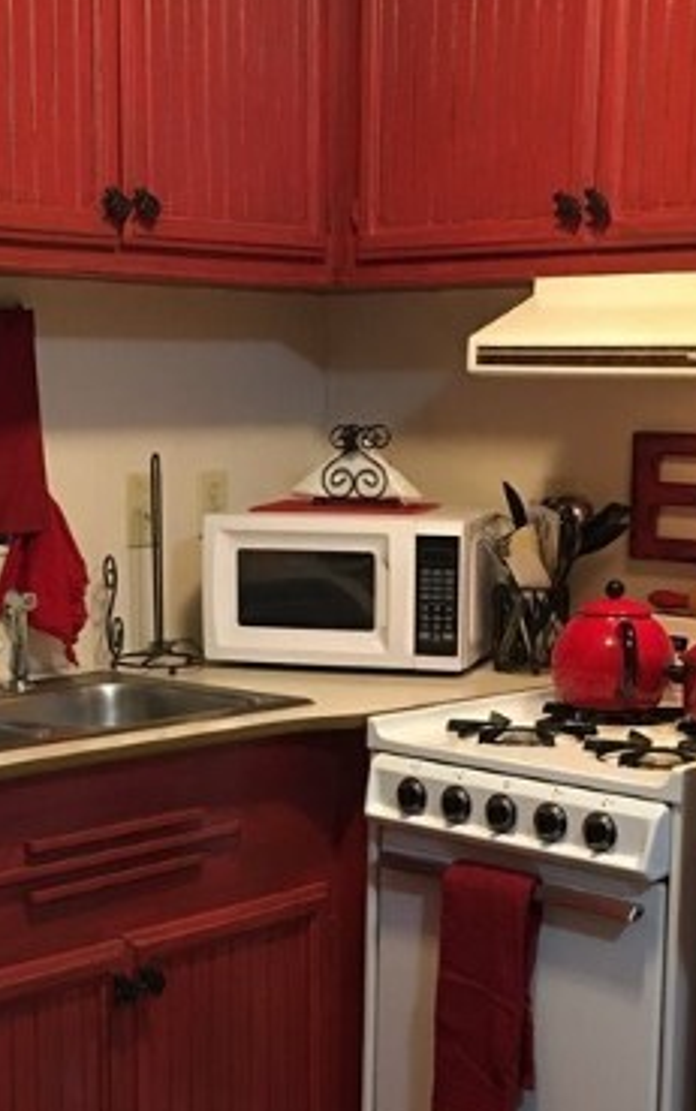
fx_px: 1940
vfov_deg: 31.8
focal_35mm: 64
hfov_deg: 20.3
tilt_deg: -8.1
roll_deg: -0.9
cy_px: 699
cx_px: 307
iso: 80
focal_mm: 4.15
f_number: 2.2
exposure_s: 1/10
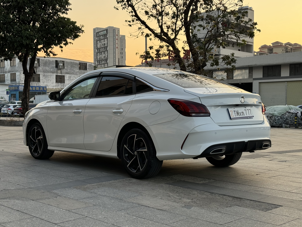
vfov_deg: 29.1
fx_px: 436
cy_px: 113
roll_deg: +0.1
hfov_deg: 38.2
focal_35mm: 50
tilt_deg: -0.9
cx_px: 150
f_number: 1.78
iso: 64
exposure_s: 1/582
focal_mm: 6.76
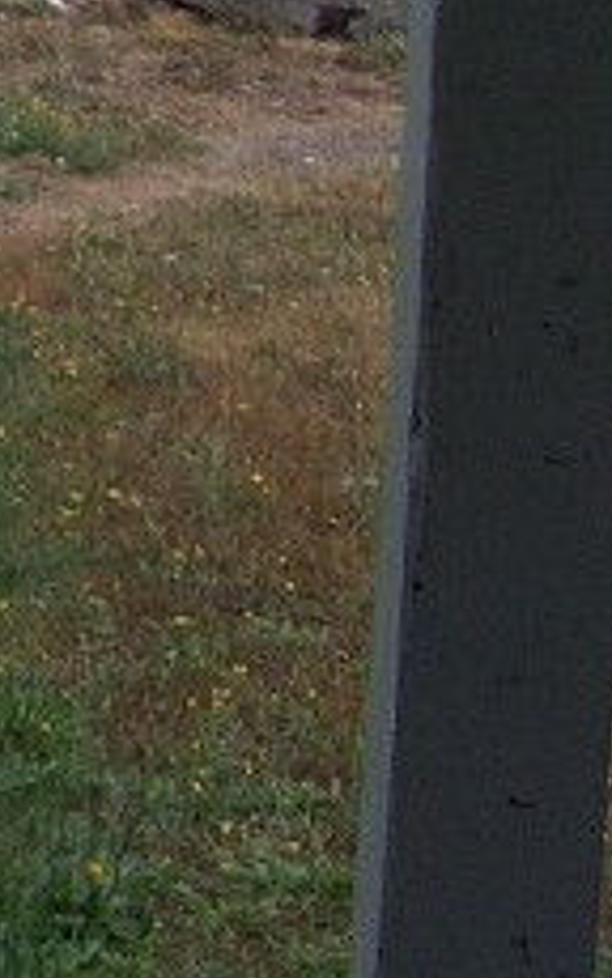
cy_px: -106
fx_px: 4398
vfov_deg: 12.5
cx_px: -1190
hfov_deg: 7.1
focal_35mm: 165
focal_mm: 5.8
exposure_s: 1/200
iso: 50
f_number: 2.6
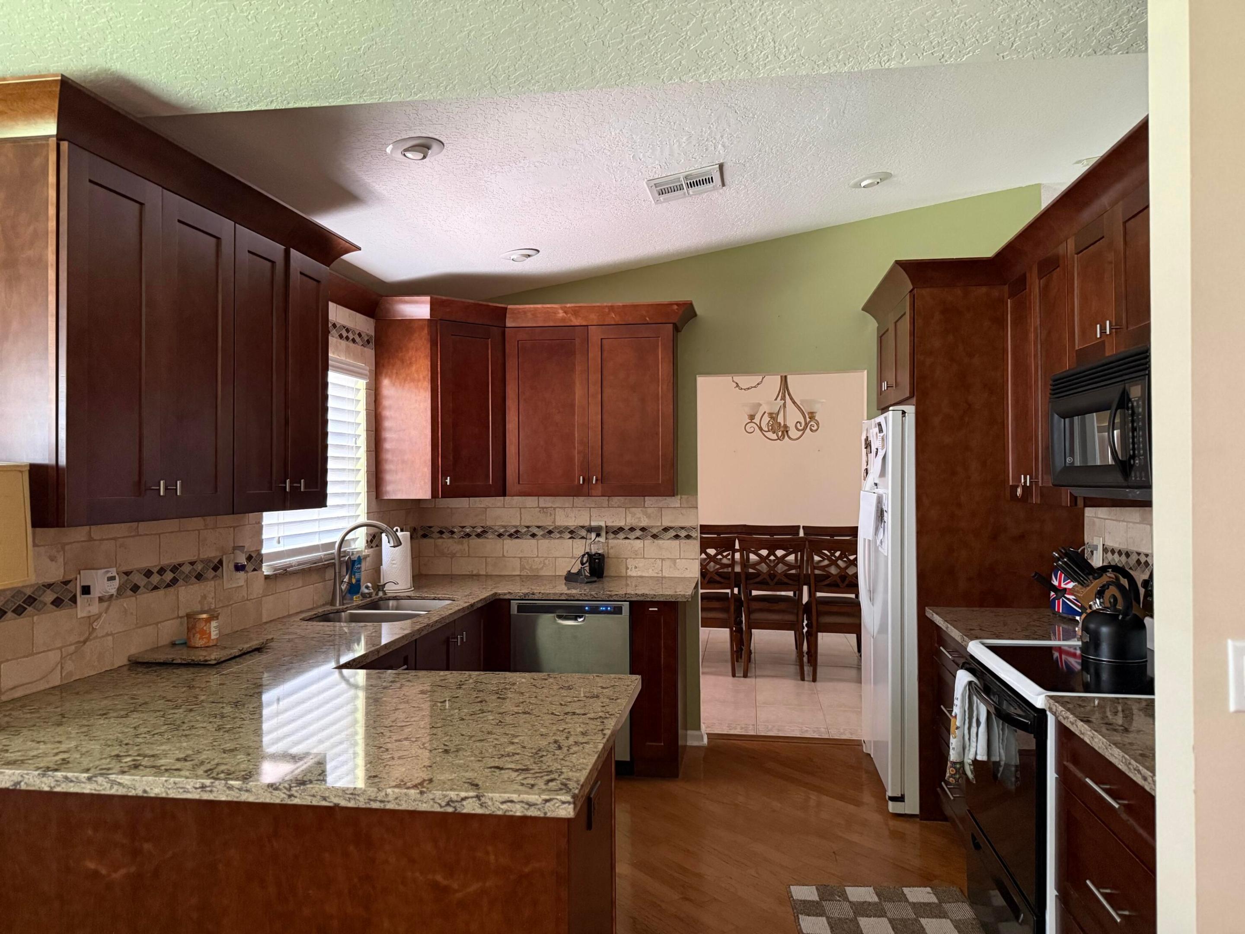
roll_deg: -0.1
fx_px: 863
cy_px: 467
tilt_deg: +0.3
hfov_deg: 71.6
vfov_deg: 56.8
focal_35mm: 24
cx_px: 622
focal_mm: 6.76
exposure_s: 1/40
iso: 800
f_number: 1.78
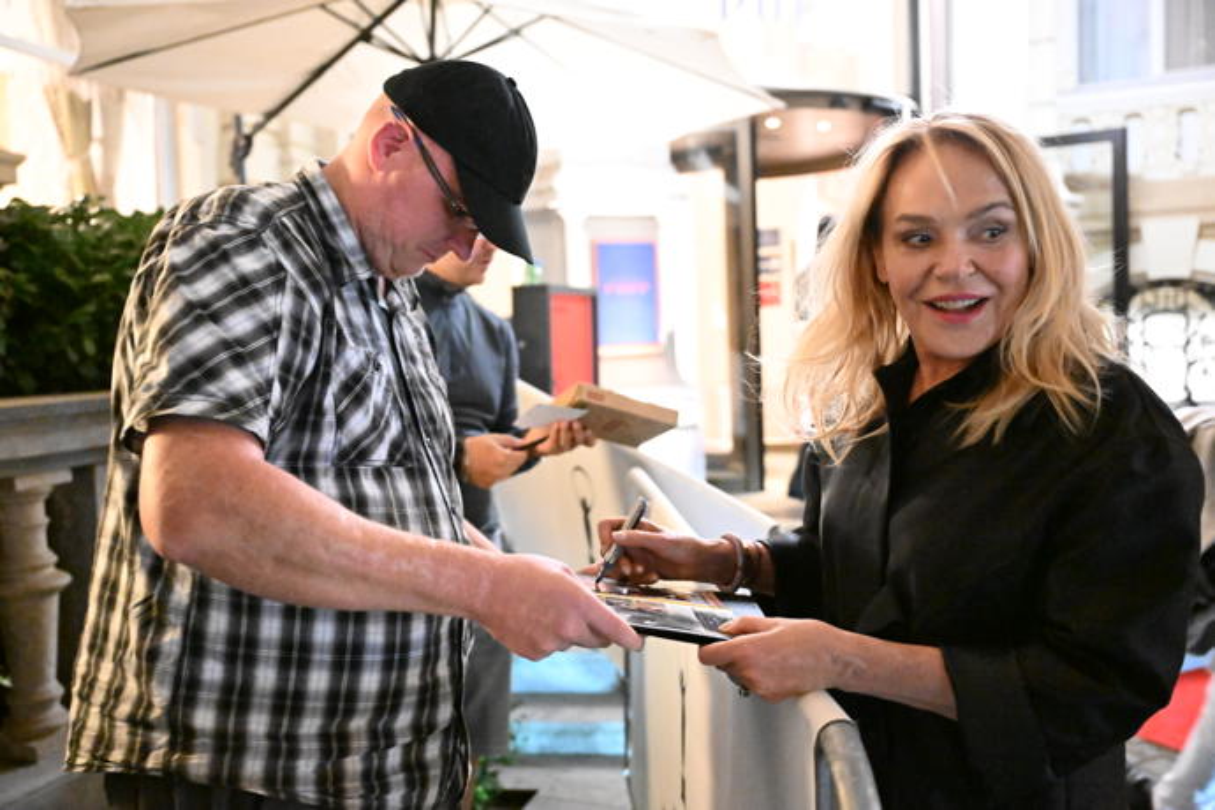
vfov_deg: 41.1
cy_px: 405
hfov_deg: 58.7
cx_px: 608
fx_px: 1080
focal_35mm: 32
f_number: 2.8
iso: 25600
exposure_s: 1/100
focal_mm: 32
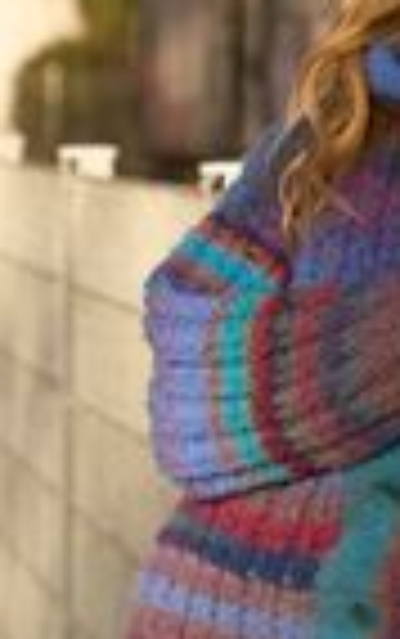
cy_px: 612
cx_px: 382
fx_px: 5884
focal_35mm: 338
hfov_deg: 3.9
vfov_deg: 6.2
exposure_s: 1/1000
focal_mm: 70
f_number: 3.5
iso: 125
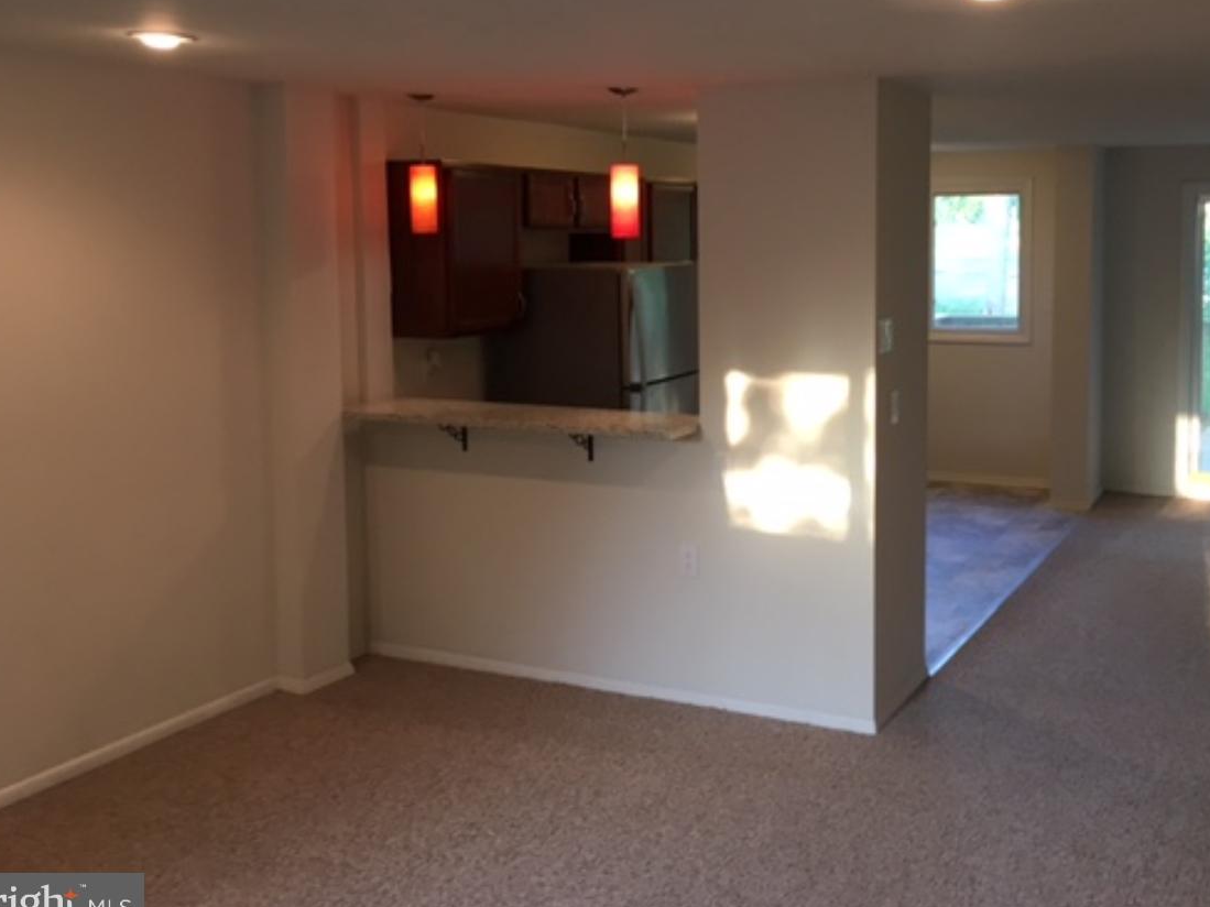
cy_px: 342
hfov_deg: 48.6
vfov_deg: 37.5
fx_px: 1328
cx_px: 744
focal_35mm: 38
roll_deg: -0.1
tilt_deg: -5.4
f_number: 2.2
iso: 50
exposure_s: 1/30
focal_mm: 4.15
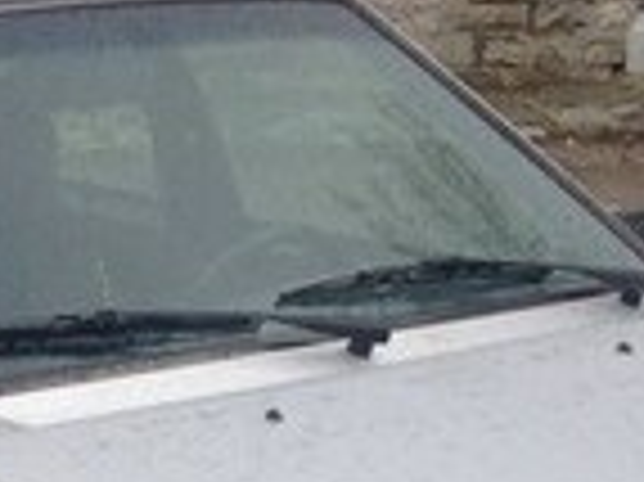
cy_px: 723
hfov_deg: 12.2
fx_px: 3011
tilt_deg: -21.2
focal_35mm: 162
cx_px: 203
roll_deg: -1.1
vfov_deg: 8.9
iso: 50
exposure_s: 1/627
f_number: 2.4
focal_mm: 4.28
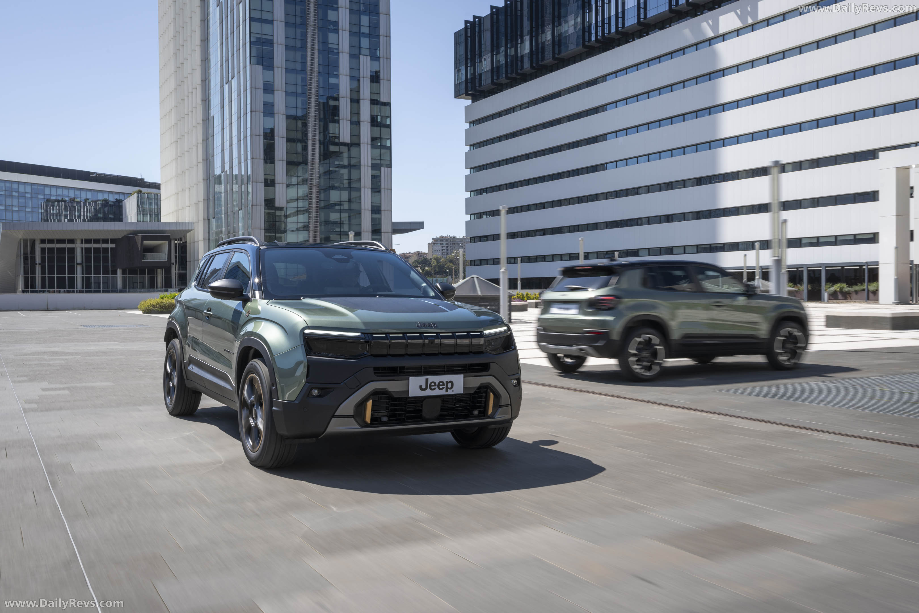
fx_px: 868
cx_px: 460
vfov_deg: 38.9
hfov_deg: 55.8
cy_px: 306
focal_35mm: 34
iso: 64
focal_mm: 34
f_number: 16
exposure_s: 1/60
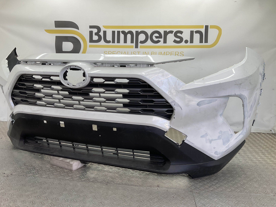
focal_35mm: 29
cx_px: 138
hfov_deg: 61.7
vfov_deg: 48.2
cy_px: 104
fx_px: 231
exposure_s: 1/120
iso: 16
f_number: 1.8
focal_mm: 3
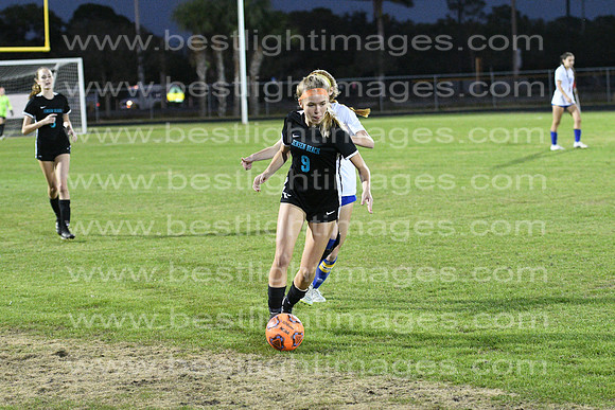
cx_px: 308
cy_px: 205
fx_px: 1794
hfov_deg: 19.5
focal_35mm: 105
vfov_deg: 13.0
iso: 9000
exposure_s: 1/800
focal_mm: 70
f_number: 2.8
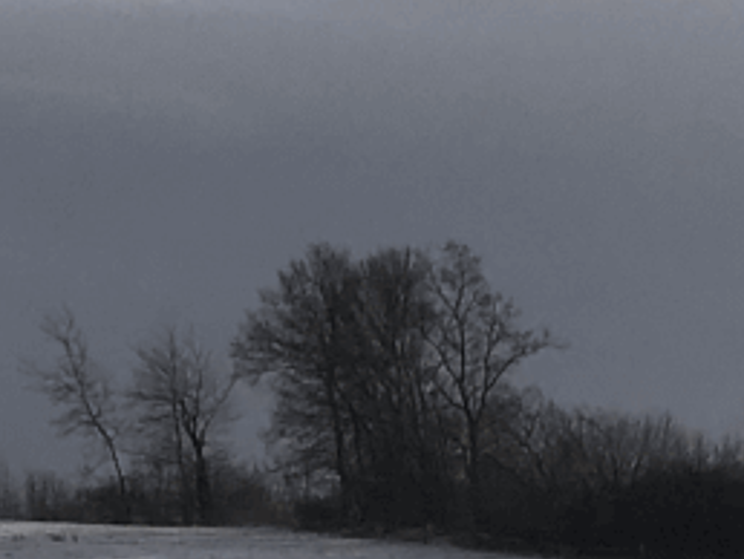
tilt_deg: -4.5
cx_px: 323
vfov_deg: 7.0
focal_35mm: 208
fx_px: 4475
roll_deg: +3.3
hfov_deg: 9.5
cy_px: 997
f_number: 1.8
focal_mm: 3.99
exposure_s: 1/5319
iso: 20
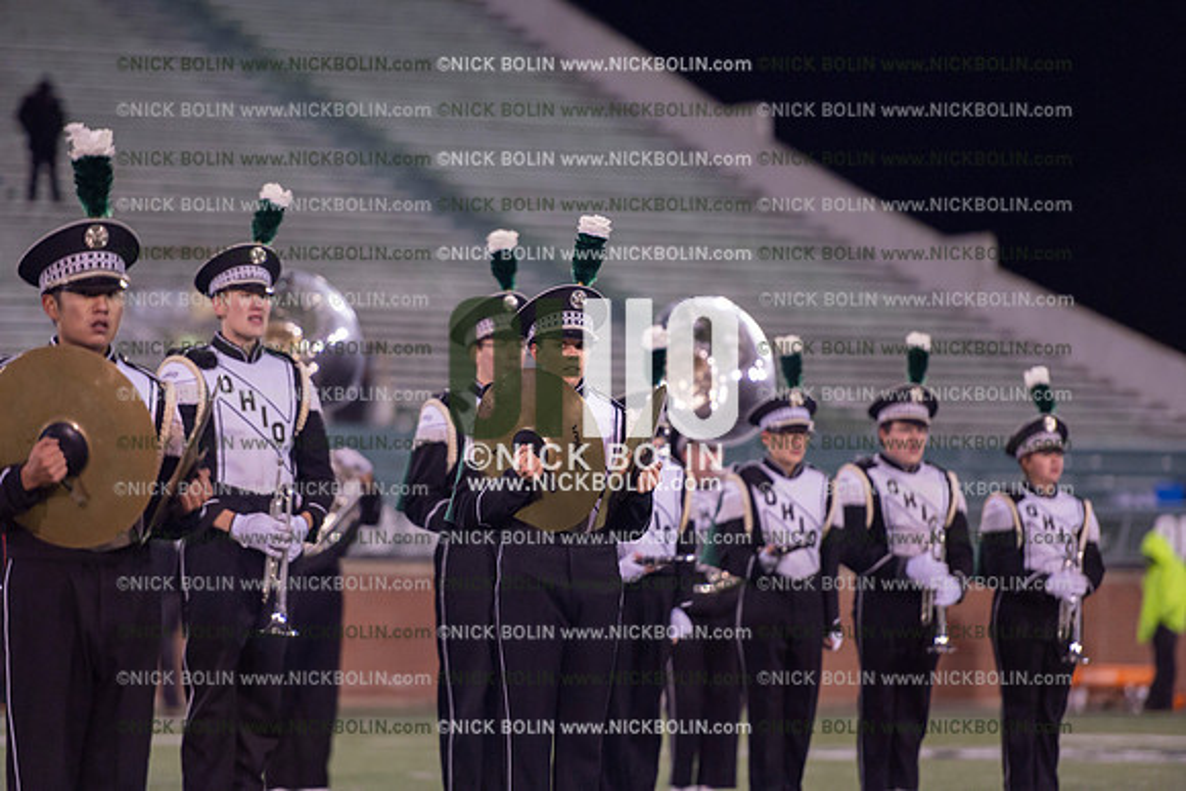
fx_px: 6590
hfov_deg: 10.3
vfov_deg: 6.9
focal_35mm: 200
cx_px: 593
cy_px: 396
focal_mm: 200
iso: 2500
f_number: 2.8
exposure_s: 1/1250
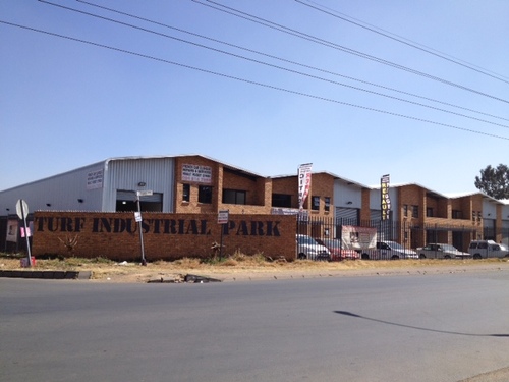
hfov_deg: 52.6
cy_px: 191
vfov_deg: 40.7
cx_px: 254
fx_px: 515
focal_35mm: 35
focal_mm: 4.28
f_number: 2.4
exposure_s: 1/1577
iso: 64
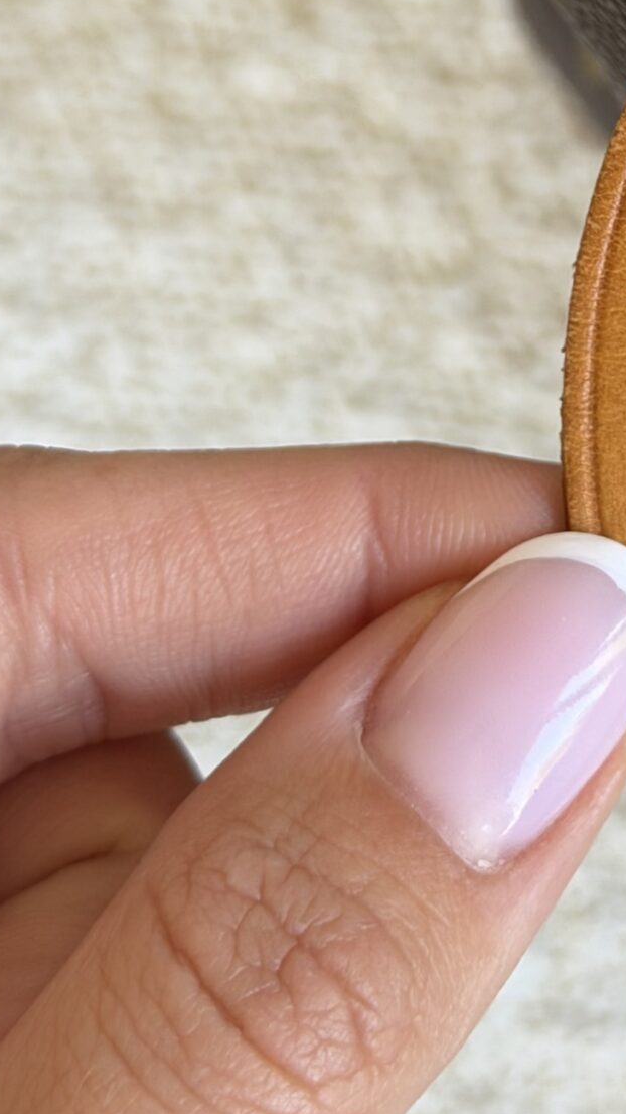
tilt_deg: -82.1
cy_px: 149
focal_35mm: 121
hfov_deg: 9.9
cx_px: 749
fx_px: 3571
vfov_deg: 17.5
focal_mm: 6.76
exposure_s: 1/60
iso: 100
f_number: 1.78
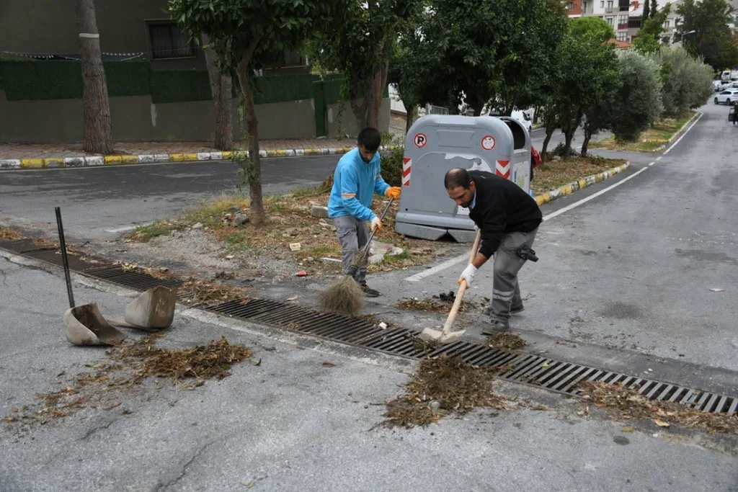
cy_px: 246
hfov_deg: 57.2
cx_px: 369
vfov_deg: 40.0
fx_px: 677
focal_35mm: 33
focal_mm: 22
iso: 100
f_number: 3.5
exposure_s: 1/250
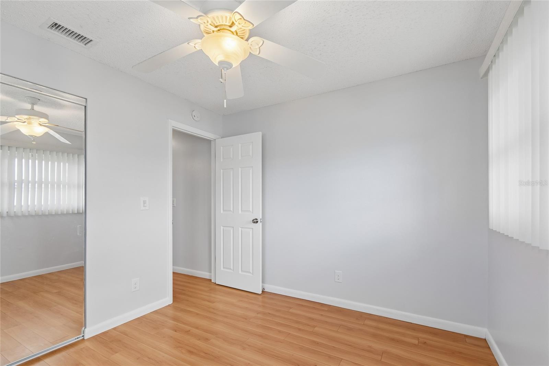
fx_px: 229
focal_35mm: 15
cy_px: 183
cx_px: 274
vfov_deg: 77.3
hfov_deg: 100.4
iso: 100
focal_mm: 10
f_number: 5.6
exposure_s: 1/15
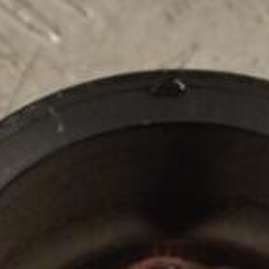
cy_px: 315
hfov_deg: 5.8
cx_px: 156
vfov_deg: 5.8
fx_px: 2636
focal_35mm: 300
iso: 3200
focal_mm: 55
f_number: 10
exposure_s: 1/400
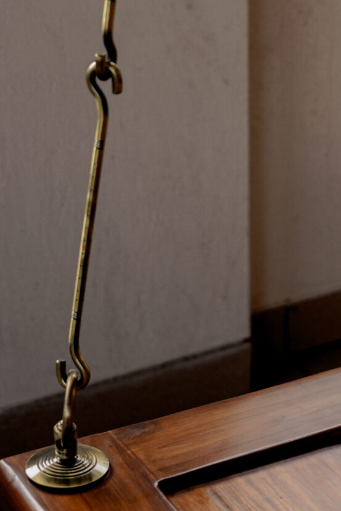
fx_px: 1535
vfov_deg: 18.7
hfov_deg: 12.5
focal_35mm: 108
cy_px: 78
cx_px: 378
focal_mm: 35
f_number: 2.2
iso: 250
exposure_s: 1/800
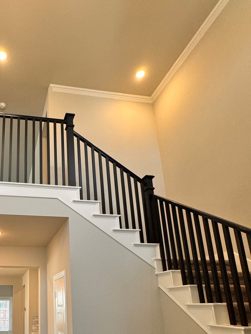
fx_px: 251
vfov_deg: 64.2
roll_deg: -0.1
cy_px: 240
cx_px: 40
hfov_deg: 49.1
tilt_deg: +13.9
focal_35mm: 26
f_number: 2.2
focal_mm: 2.22
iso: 200
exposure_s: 1/120
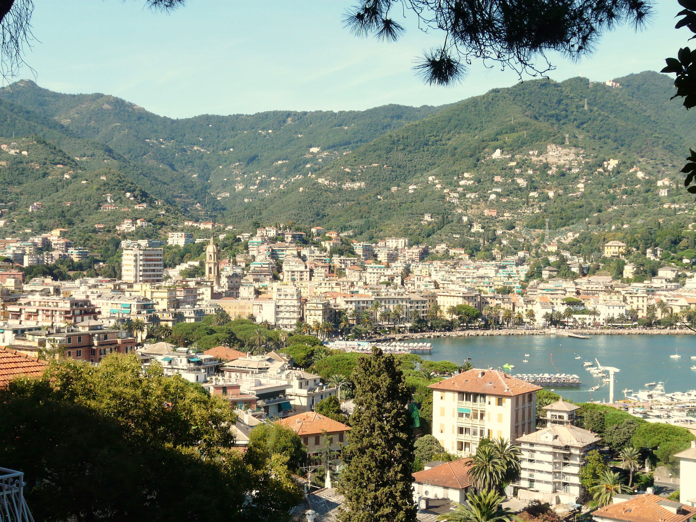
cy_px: 261
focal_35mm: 53
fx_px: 1066
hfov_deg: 36.2
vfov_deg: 27.5
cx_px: 348
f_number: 5.6
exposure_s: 1/250
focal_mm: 8.8
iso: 100
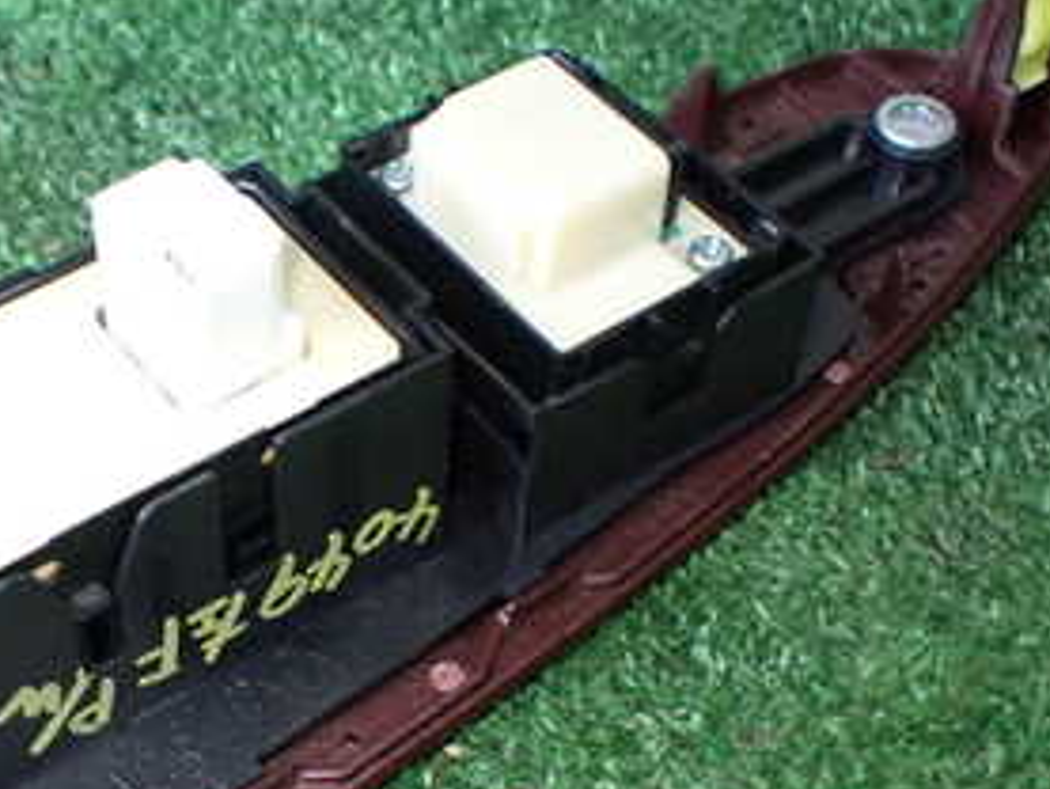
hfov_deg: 29.3
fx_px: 1972
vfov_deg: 22.4
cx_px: 246
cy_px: 599
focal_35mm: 65
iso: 800
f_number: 2.3
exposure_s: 1/50
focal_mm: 5.4
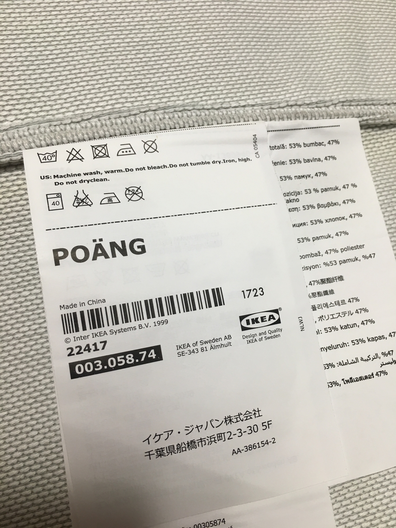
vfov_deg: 61.7
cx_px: 198
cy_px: 264
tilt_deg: -62.8
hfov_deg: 48.2
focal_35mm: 29
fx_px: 442
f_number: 2.2
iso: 25
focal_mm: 4.15
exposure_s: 1/15
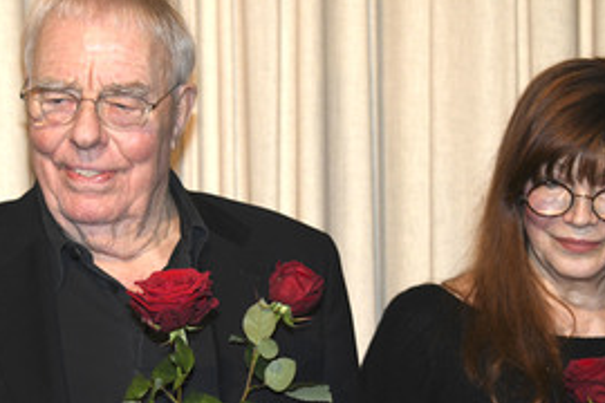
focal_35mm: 142
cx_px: 297
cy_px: 291
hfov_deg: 14.4
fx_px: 2386
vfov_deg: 9.6
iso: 2000
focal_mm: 85
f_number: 6.3
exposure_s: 1/125
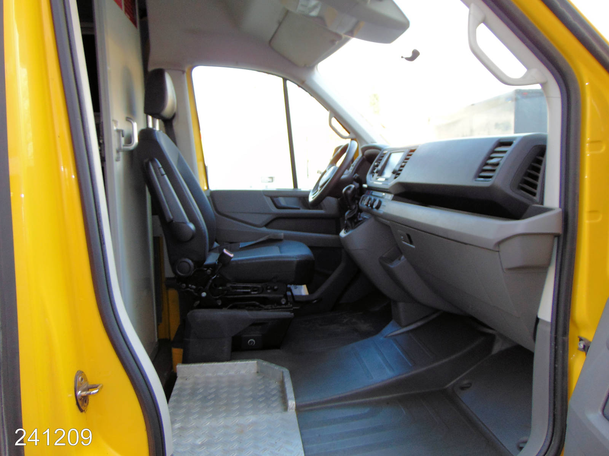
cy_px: 228
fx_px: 440
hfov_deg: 69.4
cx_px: 304
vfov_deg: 54.9
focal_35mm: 25
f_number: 3
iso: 80
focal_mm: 4.5
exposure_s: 1/40
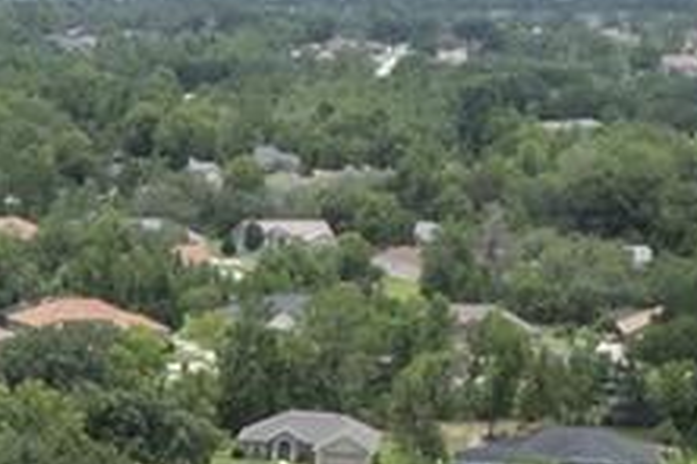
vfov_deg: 7.9
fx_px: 3076
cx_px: -770
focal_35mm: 159
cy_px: 1149
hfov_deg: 11.4
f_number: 2.8
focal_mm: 8.38
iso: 130
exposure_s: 1/2500
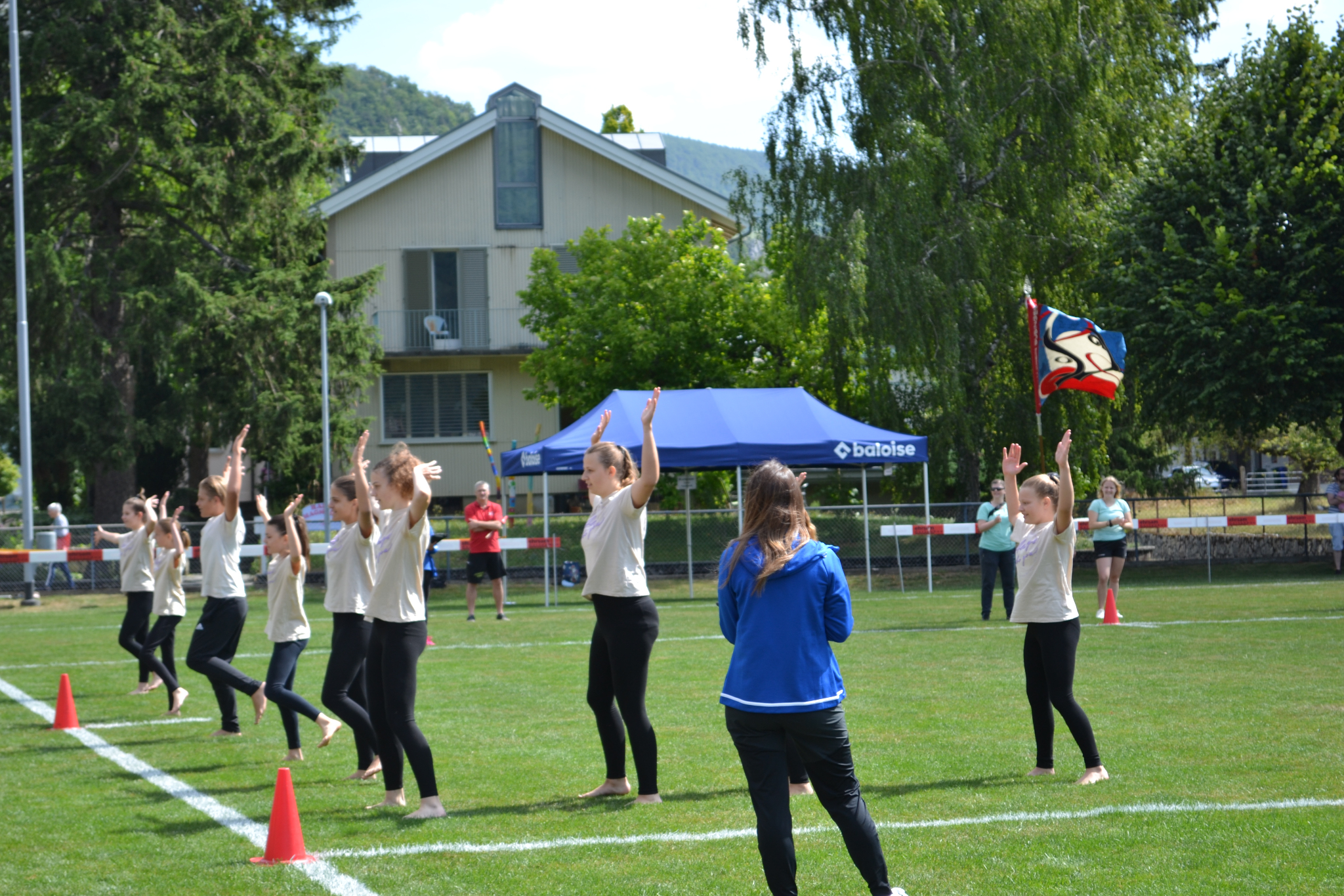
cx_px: 672
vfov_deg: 16.6
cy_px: 448
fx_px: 3080
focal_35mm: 82
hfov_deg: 24.6
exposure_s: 1/160
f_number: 6.3
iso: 100
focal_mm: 55
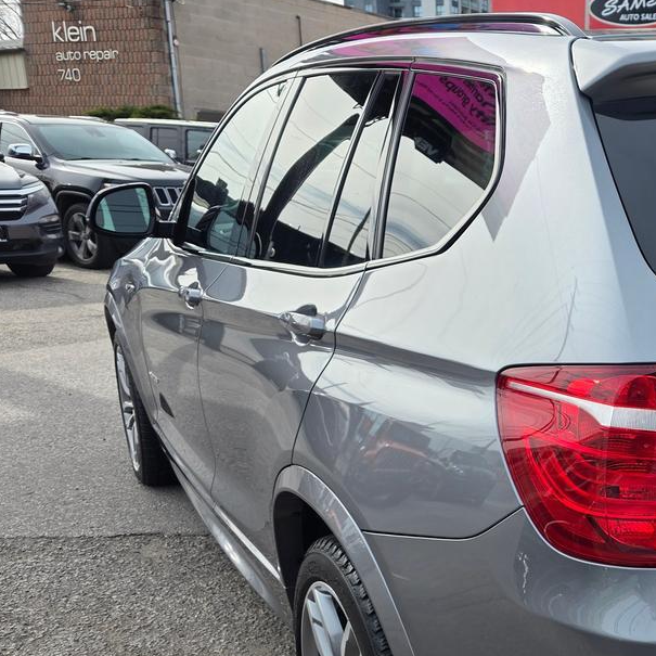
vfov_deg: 38.2
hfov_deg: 35.1
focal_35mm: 43
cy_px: 492
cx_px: 671
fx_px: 922
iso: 80
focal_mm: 6.3
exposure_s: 1/2397
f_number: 1.7
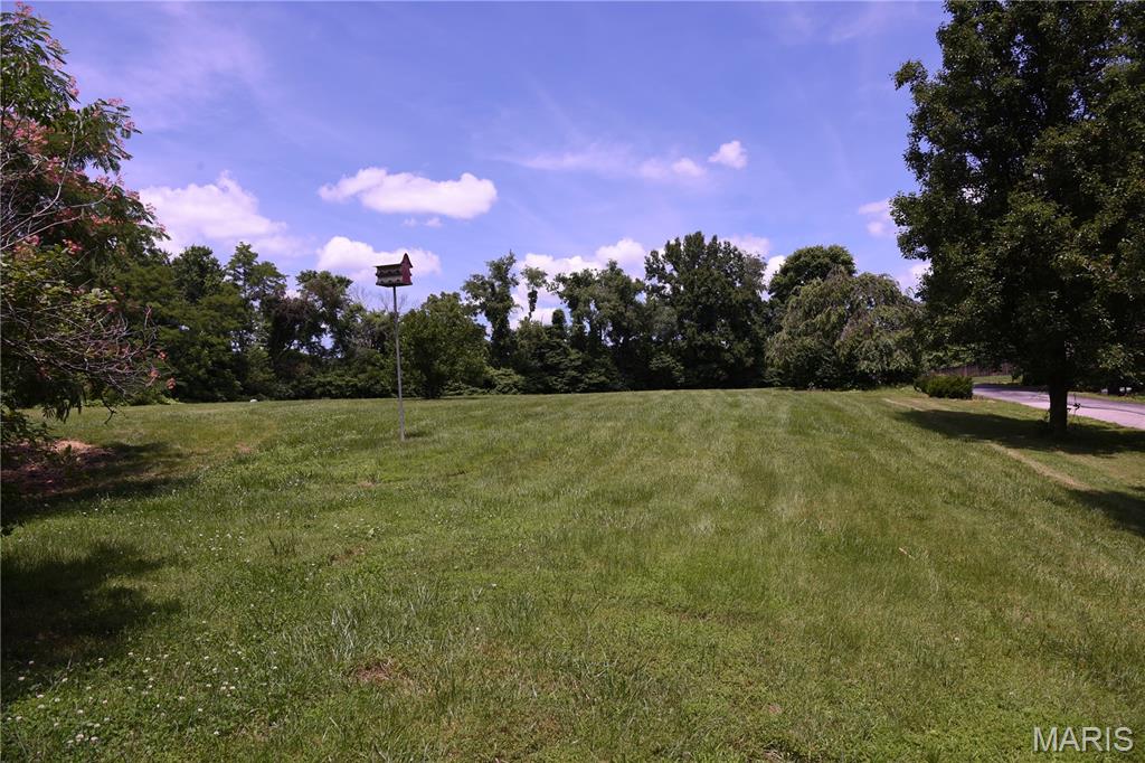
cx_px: 572
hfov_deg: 73.8
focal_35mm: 24
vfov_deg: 53.1
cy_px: 382
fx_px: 763
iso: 125
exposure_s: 1/250
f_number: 8
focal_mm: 24
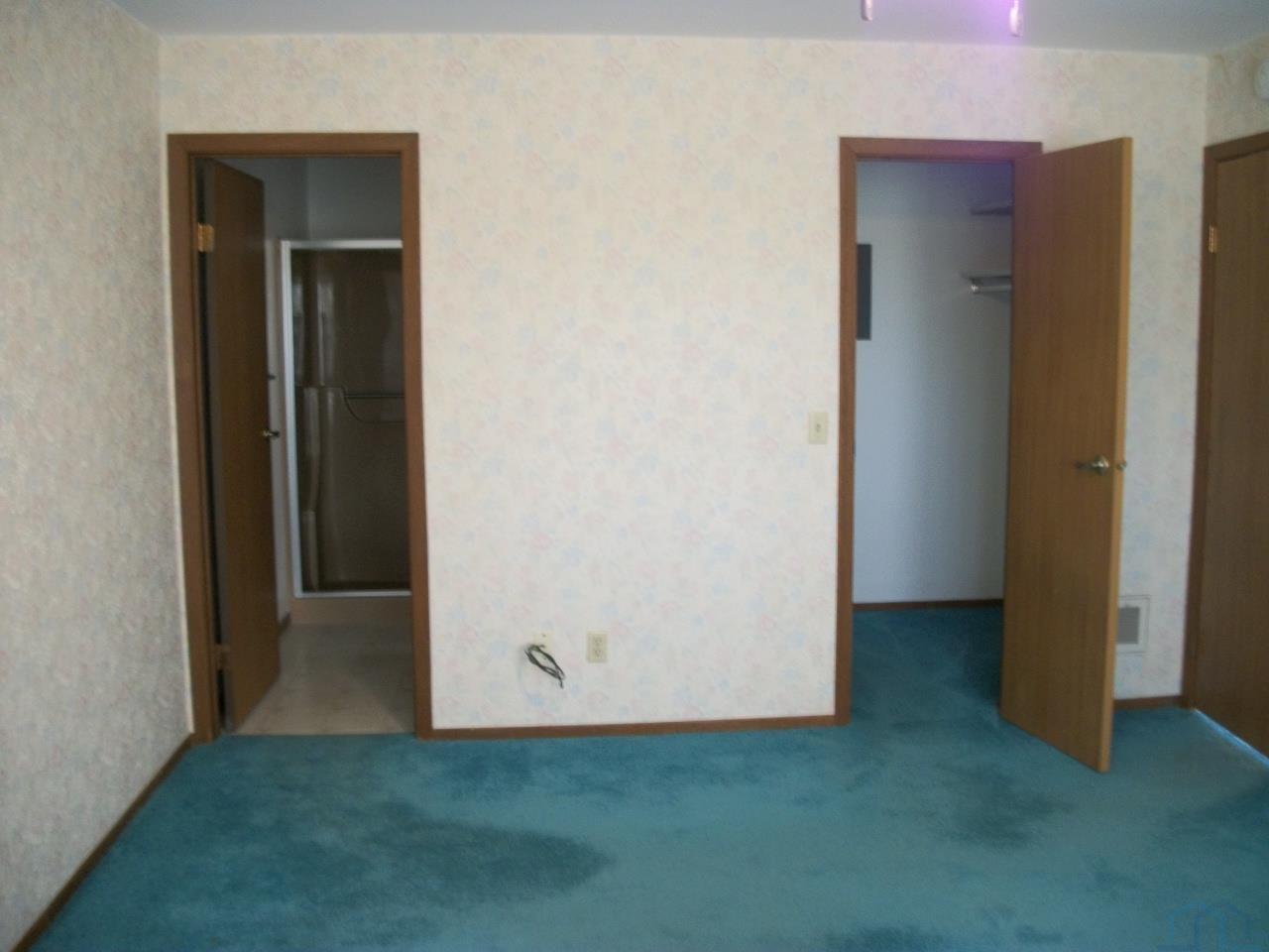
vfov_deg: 44.2
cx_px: 634
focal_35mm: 32
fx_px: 1173
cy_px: 476
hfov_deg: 56.8
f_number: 2.9
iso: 160
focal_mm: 5.7
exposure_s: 1/13
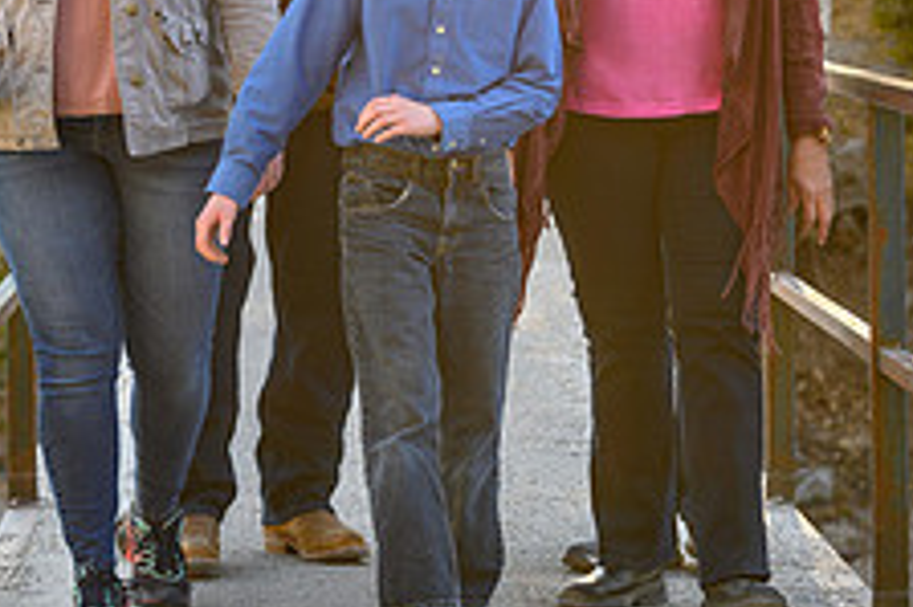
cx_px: 562
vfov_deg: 6.6
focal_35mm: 207
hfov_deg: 9.9
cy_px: 4
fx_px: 5246
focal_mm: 80
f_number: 4
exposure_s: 1/400
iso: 320
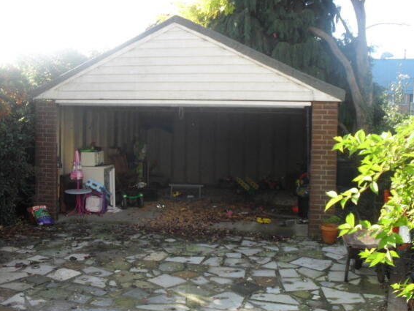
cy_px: 156
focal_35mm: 36
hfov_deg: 51.4
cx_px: 211
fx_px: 430
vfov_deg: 39.6
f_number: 3.2
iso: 100
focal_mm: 6.3
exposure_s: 1/180
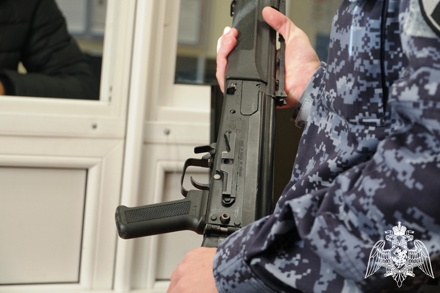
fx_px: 1155
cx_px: 220
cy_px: 146
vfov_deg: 14.5
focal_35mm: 94
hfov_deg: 21.6
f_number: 5.6
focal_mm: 63
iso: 1250
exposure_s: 1/160
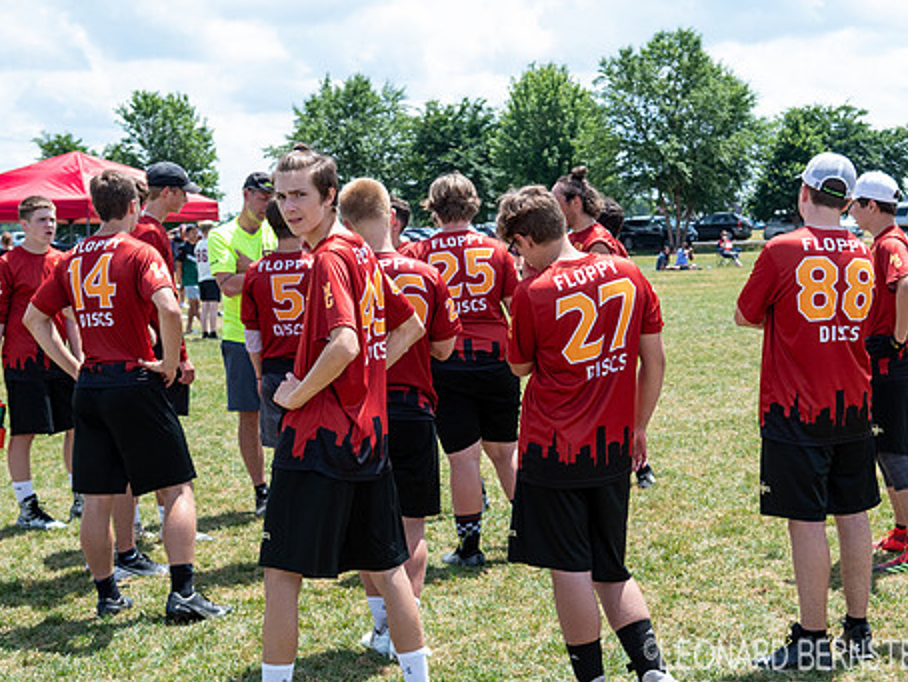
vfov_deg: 21.0
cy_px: 349
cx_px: 512
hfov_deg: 27.7
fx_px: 1837
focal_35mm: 70
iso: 400
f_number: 4.5
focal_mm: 38
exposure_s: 1/1000
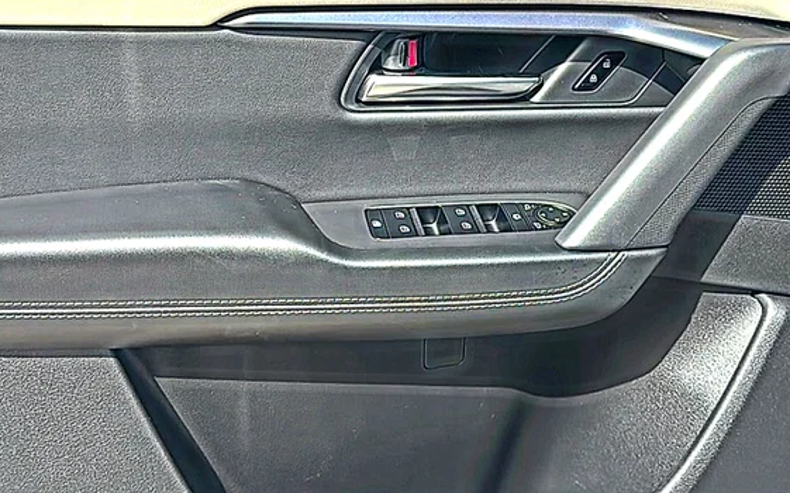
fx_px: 968
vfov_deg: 28.2
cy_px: 132
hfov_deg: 44.2
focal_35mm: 45
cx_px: 456
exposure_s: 1/2674
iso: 80
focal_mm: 6.86
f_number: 1.78
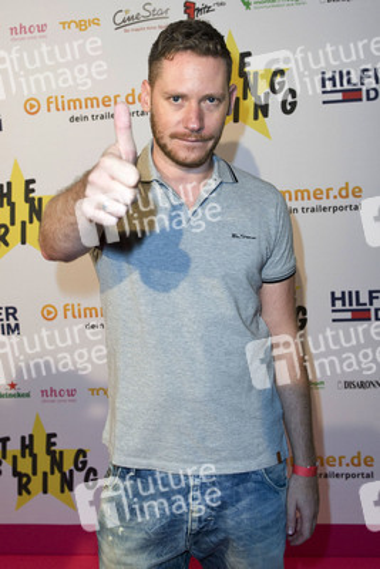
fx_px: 506
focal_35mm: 32
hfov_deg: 41.1
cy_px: 284
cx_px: 190
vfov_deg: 58.7
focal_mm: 32
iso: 1600
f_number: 4.5
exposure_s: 1/200
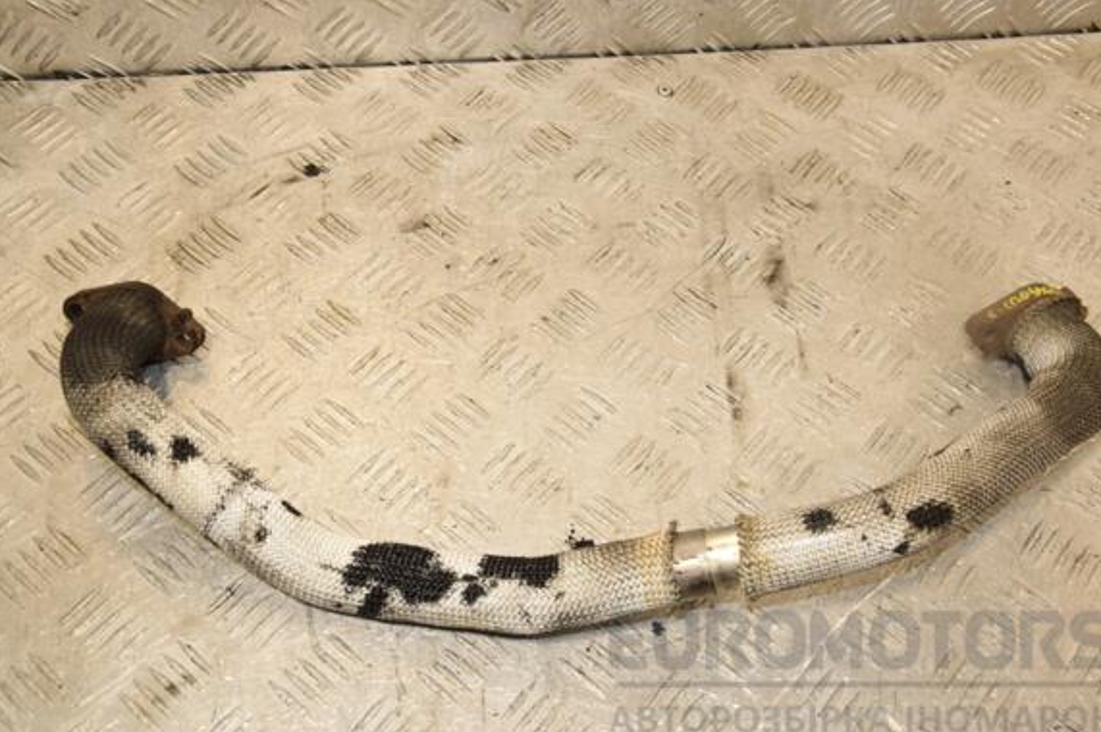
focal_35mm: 41
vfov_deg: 32.6
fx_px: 1253
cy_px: 383
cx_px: 573
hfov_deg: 47.4
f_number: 9
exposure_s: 1/200
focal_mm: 26
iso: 800
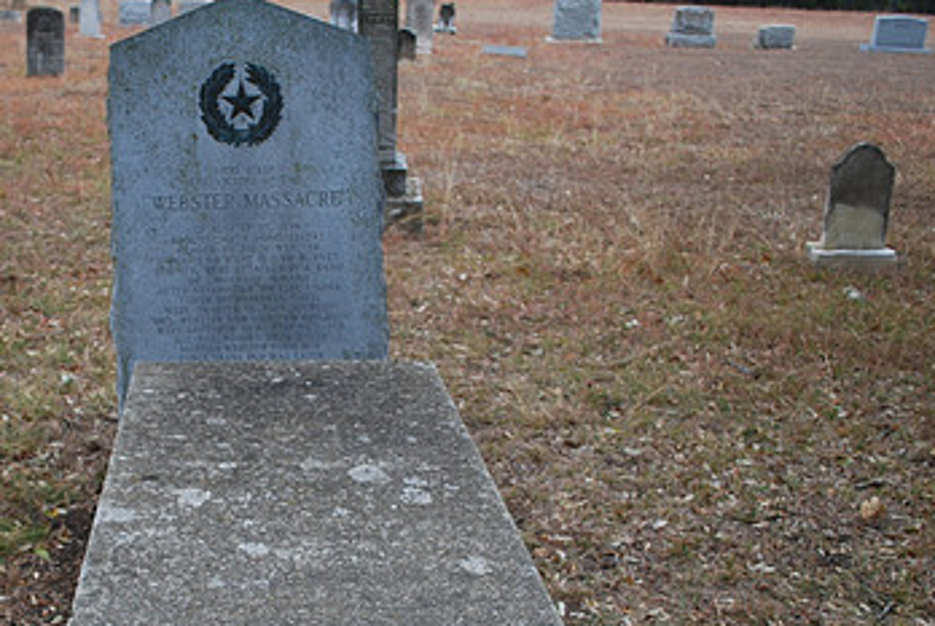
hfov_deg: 42.7
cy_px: 469
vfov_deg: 29.5
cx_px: 285
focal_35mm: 45
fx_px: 1170
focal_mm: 18
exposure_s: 1/60
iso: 200
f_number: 3.5
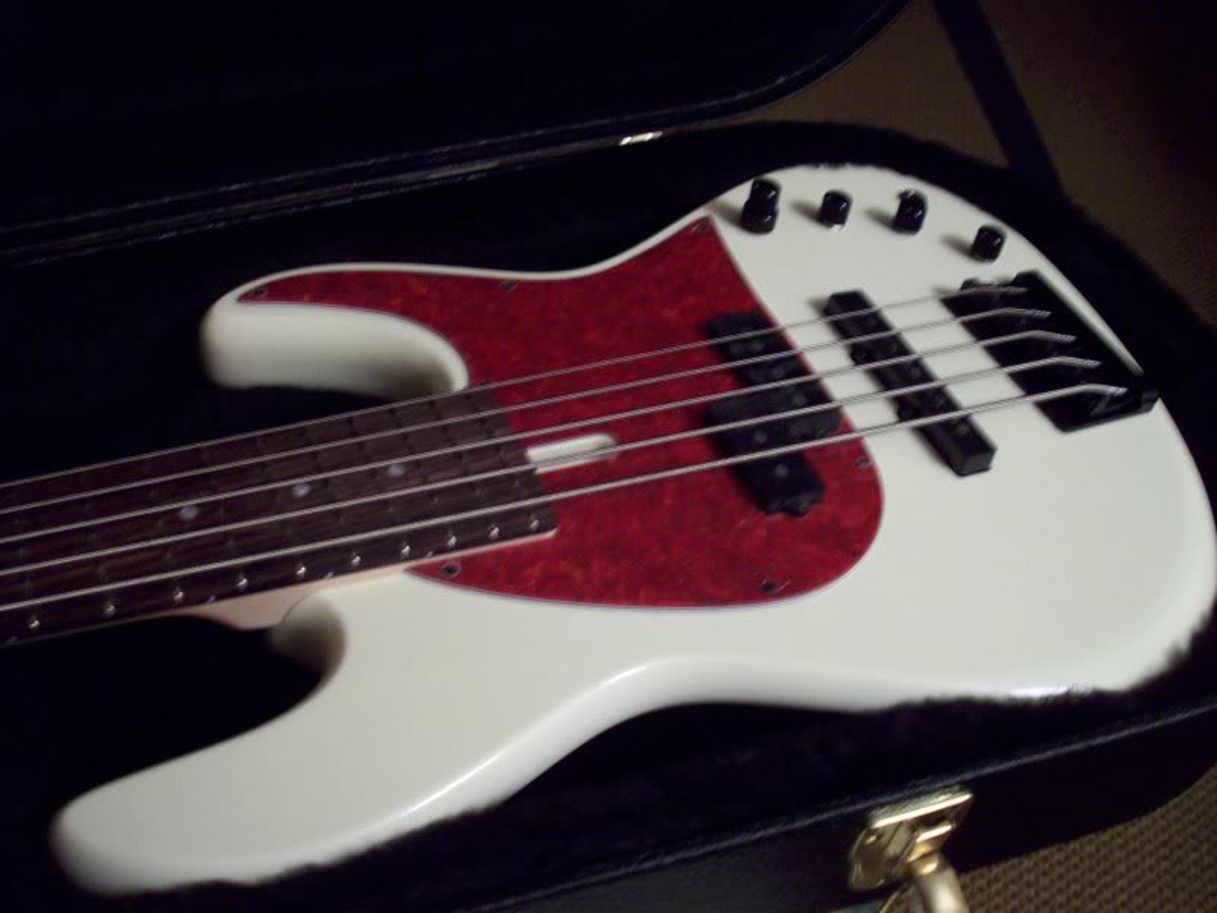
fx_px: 1301
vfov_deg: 38.7
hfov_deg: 50.1
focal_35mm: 37
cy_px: 456
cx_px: 608
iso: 160
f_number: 2.8
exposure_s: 1/8.38
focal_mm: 6.2
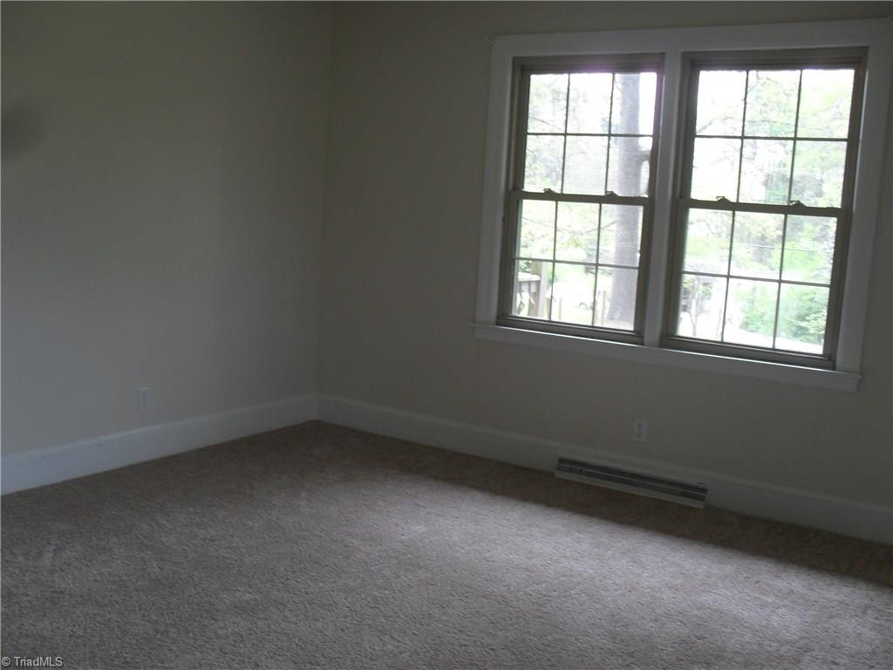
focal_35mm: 35
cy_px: 335
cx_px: 446
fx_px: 903
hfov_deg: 52.6
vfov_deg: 40.7
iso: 100
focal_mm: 6.3
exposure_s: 1/45
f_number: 3.2
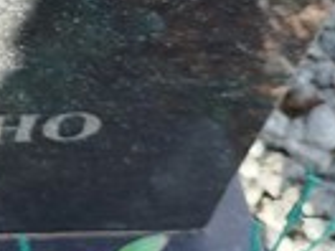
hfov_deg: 11.4
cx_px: -442
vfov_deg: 9.7
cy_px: -185
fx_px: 1413
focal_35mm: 146
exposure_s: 1/212
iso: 50
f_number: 1.7
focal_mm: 5.31
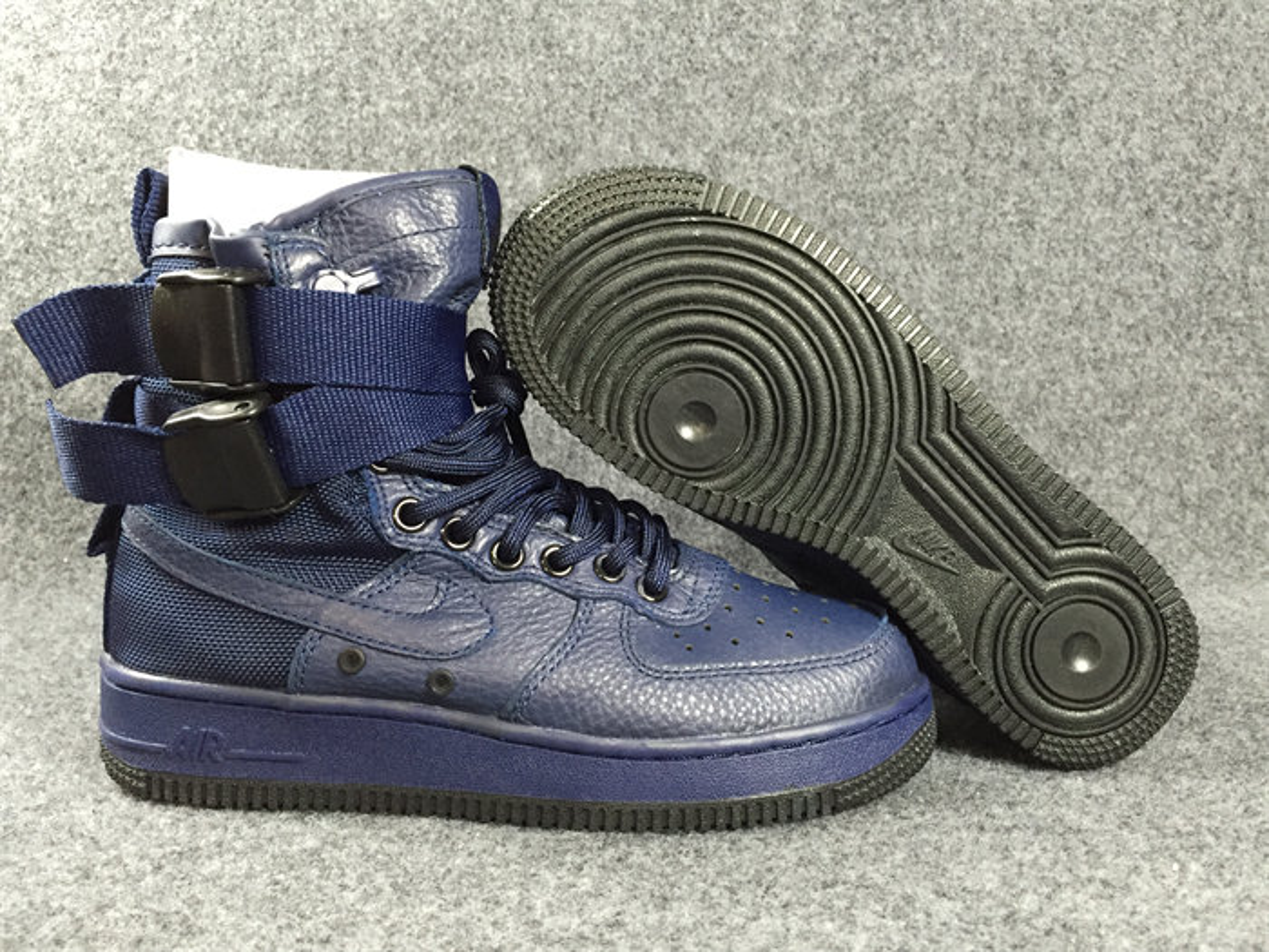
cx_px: 634
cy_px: 476
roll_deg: -0.3
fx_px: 1063
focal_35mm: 29
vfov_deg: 48.2
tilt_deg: -8.3
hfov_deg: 61.7
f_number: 2.2
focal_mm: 4.15
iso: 320
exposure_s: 1/33
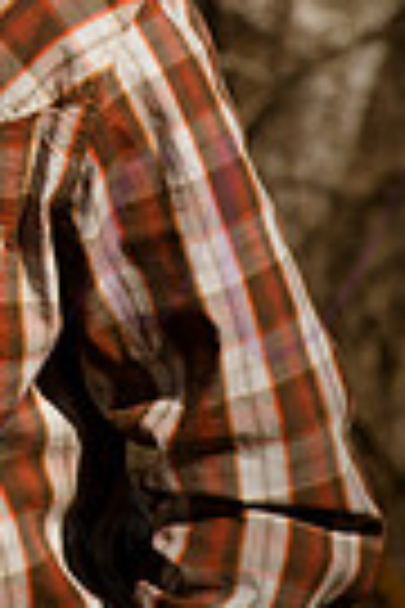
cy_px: -41
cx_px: -238
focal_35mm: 669
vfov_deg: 3.1
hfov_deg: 2.1
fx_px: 11288
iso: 800
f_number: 20
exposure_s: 1/1000
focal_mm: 200
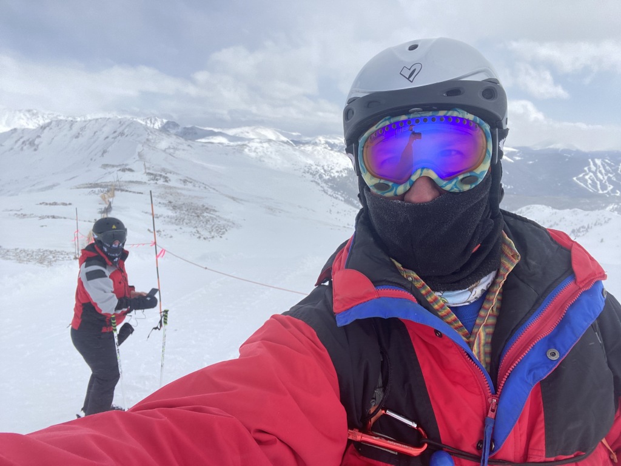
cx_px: 310
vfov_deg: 58.9
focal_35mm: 23
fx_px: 413
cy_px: 233
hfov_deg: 73.9
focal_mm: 2.71
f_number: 2.2
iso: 25
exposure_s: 1/1316
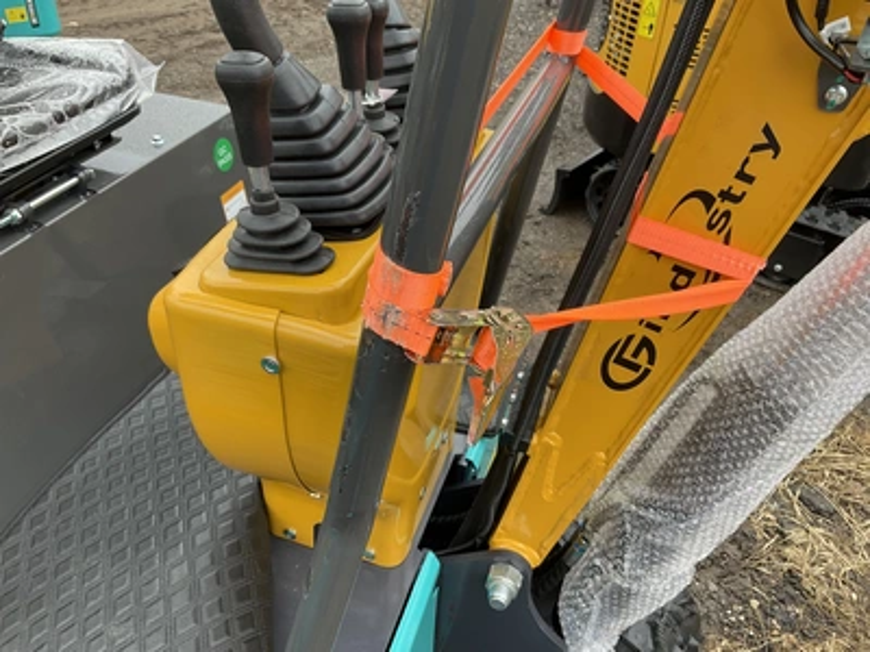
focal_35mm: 29
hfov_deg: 61.7
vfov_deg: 48.2
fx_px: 729
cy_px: 326
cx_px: 435
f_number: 1.8
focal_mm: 3
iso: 20
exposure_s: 1/122
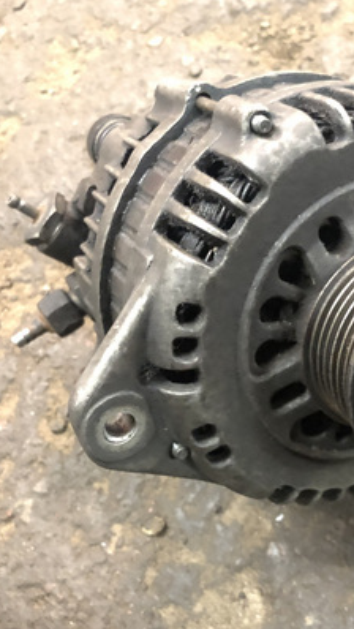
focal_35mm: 46
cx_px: 302
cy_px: 316
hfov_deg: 25.4
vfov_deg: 44.6
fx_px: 767
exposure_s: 1/4
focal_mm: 4
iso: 250
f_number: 1.8
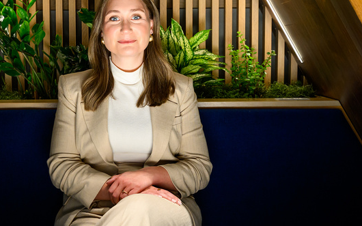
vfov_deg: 20.3
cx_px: 117
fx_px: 631
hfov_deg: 31.7
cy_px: 132
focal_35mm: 64
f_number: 4.8
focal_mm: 32.5
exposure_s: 1/350
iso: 3200
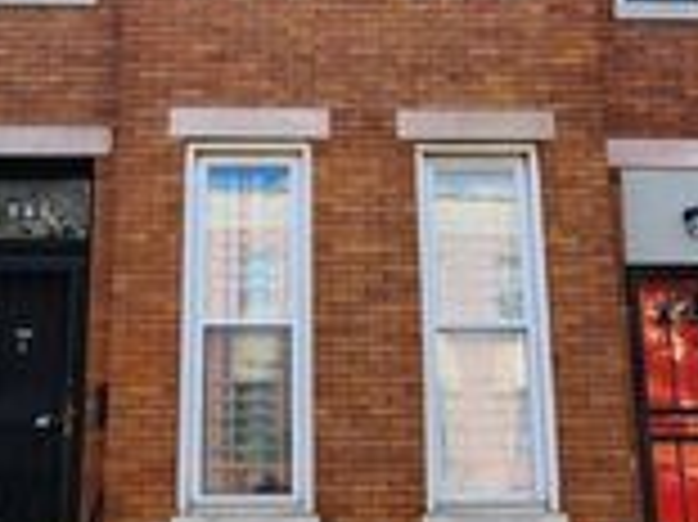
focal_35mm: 42
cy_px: 281
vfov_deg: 34.3
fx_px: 846
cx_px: 293
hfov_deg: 44.7
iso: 50
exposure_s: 1/457
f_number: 2.2
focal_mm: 2.2
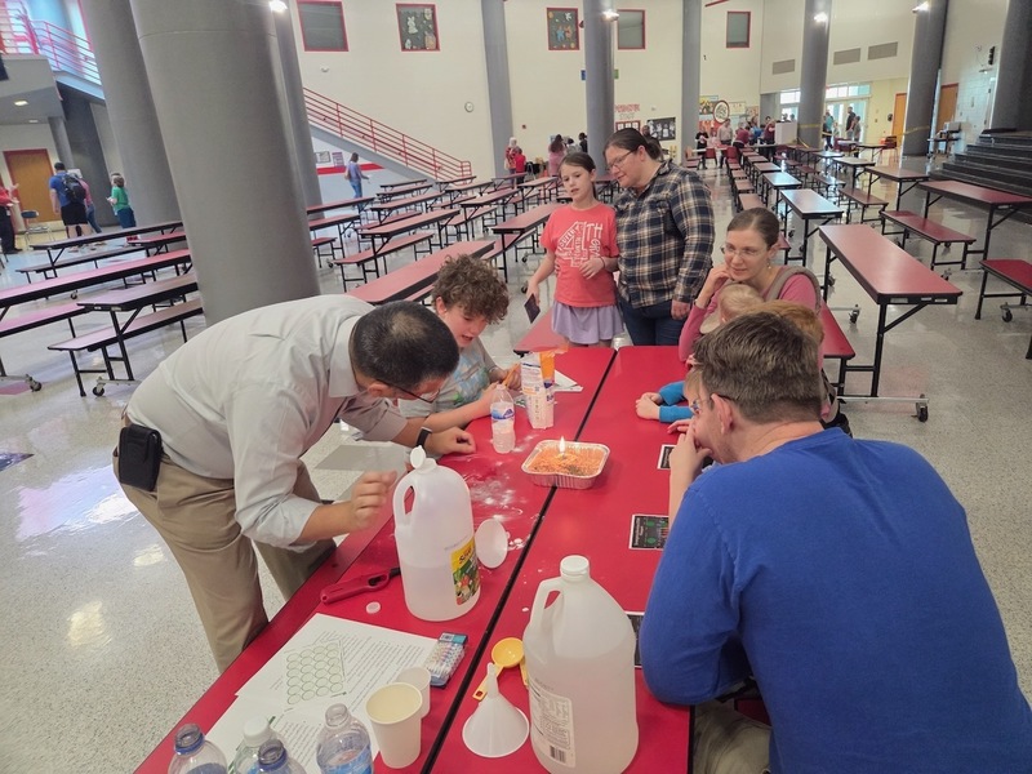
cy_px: 387
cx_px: 516
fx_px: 686
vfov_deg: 58.9
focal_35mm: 23
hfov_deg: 73.9
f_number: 1.8
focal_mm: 5.4
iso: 1000
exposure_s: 1/120
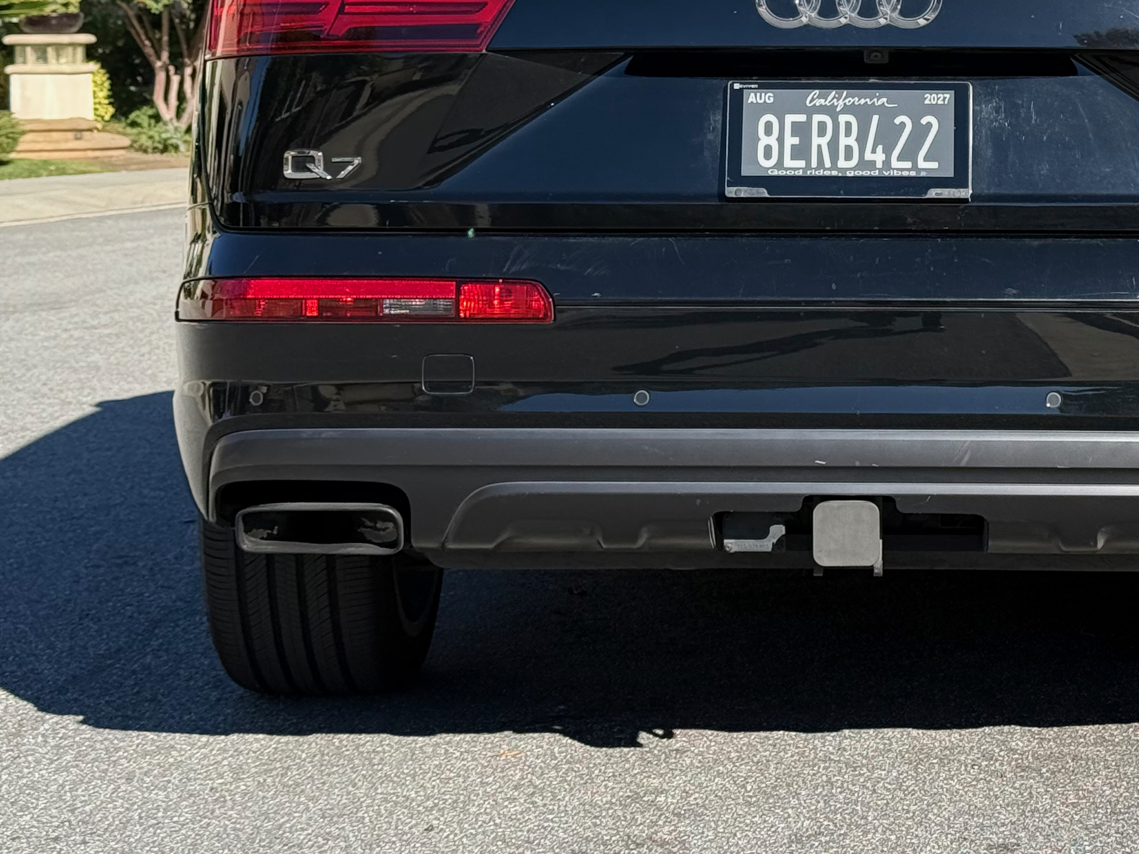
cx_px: 871
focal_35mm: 94
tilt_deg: -1.3
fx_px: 3093
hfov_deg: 20.7
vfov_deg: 15.6
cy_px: 107
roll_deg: +0.9
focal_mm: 6.76
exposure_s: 1/2342
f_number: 1.78
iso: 80
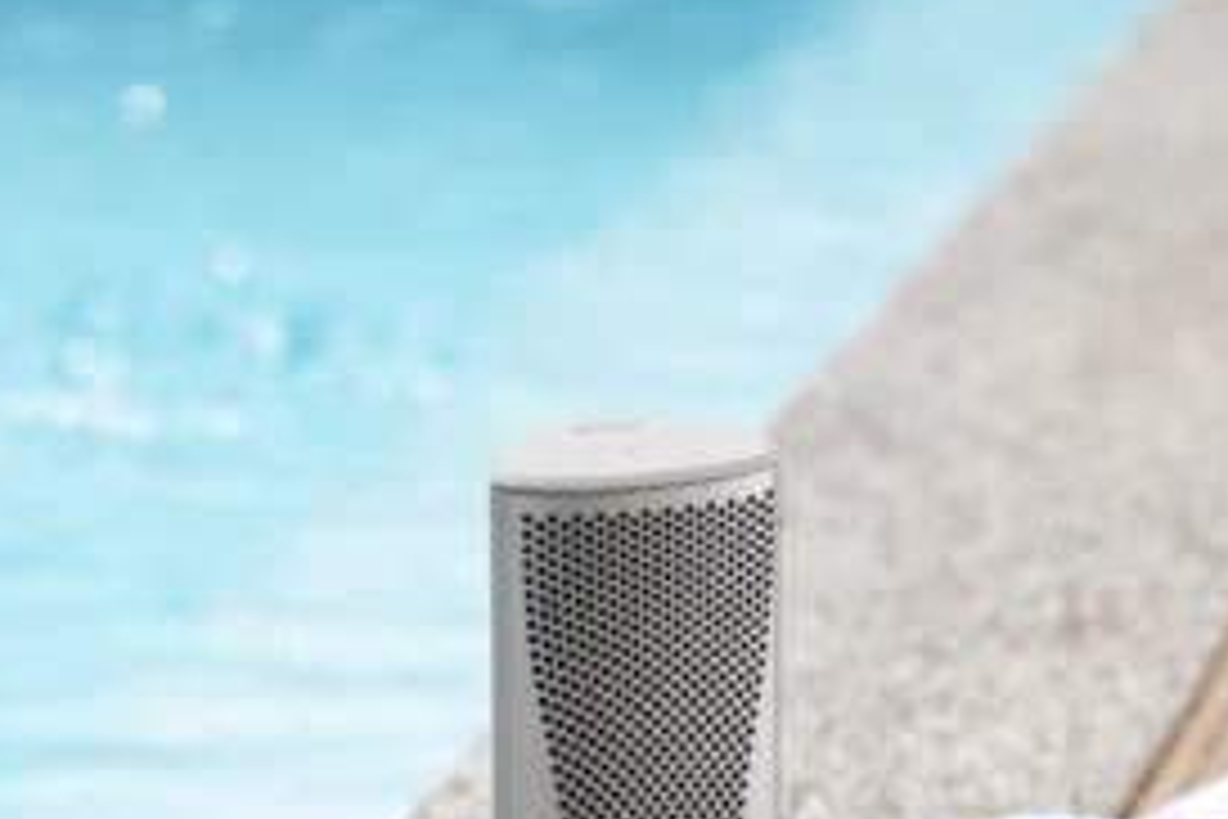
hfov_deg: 18.5
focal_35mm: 110
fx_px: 3752
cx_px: 940
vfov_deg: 12.3
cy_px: 842
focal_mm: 50
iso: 100
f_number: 2
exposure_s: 1/6400
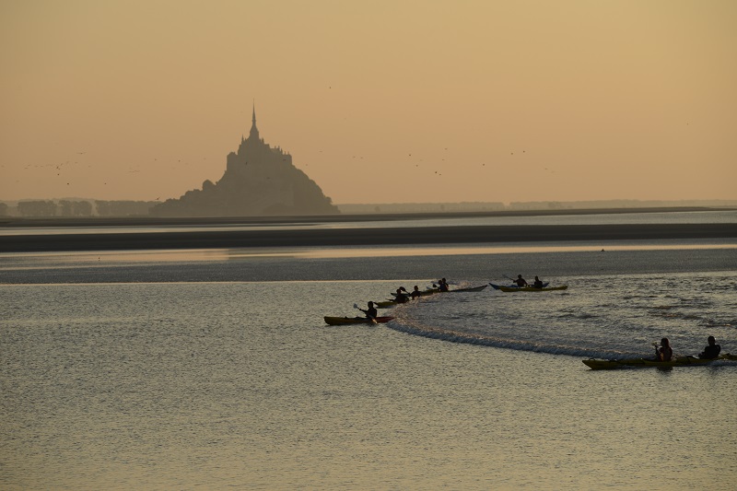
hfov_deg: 10.3
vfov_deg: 6.9
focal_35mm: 200
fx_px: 4093
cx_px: 368
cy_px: 246
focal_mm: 200
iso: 200
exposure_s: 1/800
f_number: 8
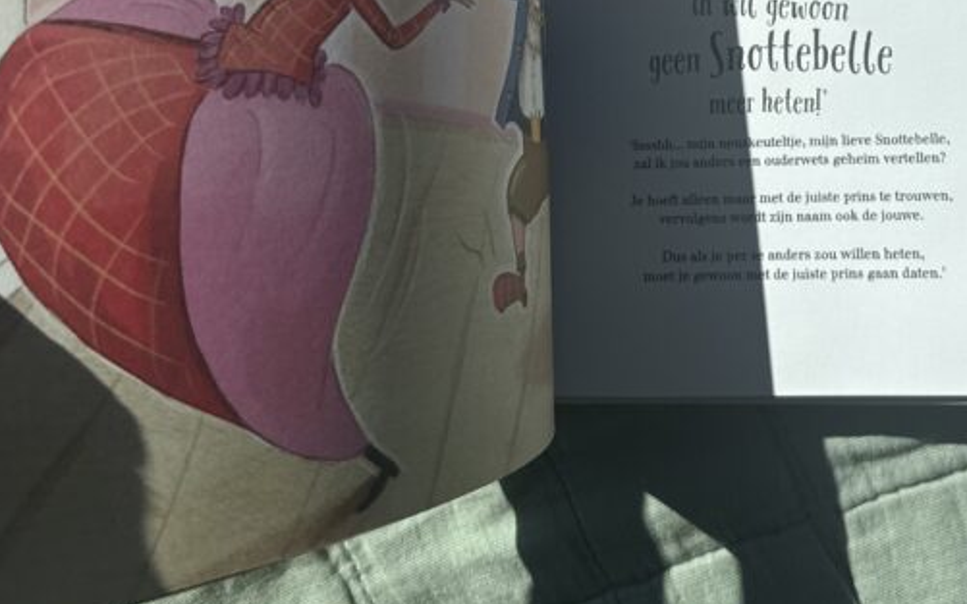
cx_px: 695
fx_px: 1370
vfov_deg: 22.7
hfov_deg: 38.1
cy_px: -141
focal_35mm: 52
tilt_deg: -82.3
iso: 80
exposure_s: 1/6711
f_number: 1.78
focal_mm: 6.76
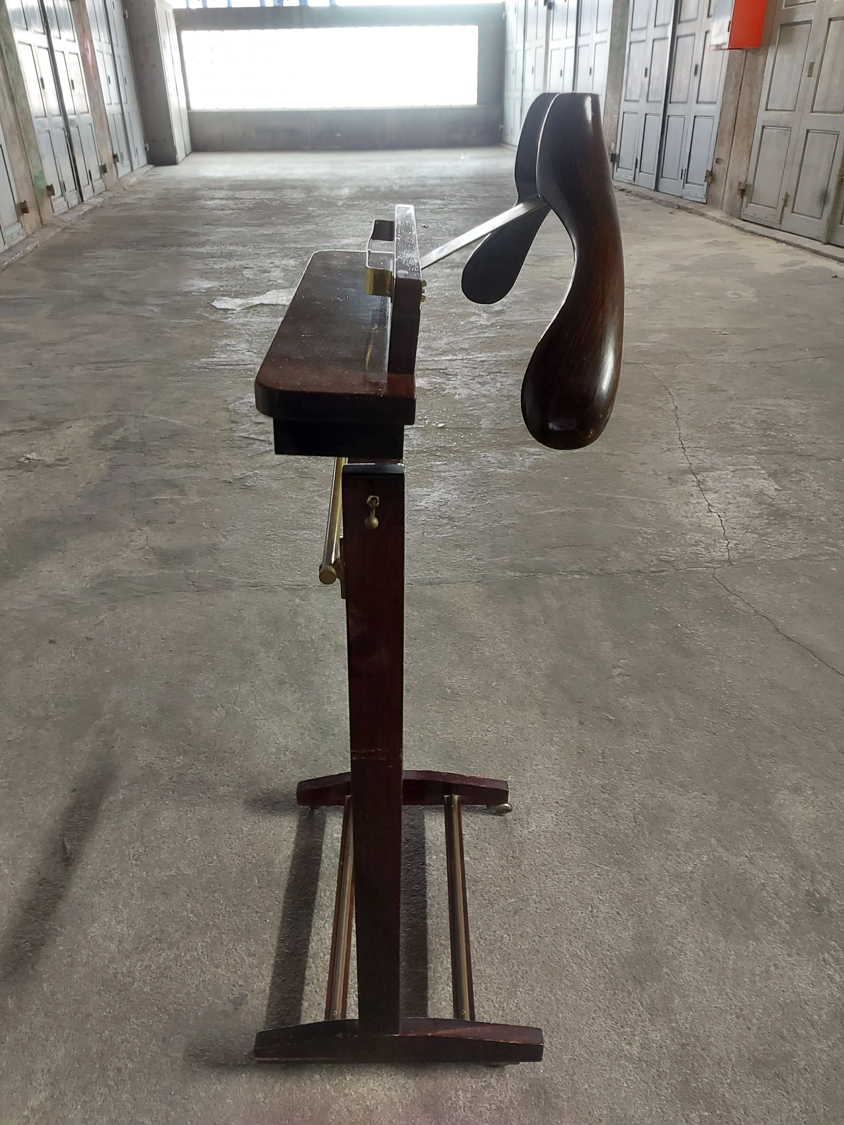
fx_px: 780
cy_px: 562
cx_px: 422
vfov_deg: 71.6
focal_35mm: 24
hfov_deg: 56.8
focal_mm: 5.23
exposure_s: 1/25
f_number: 1.8
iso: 320
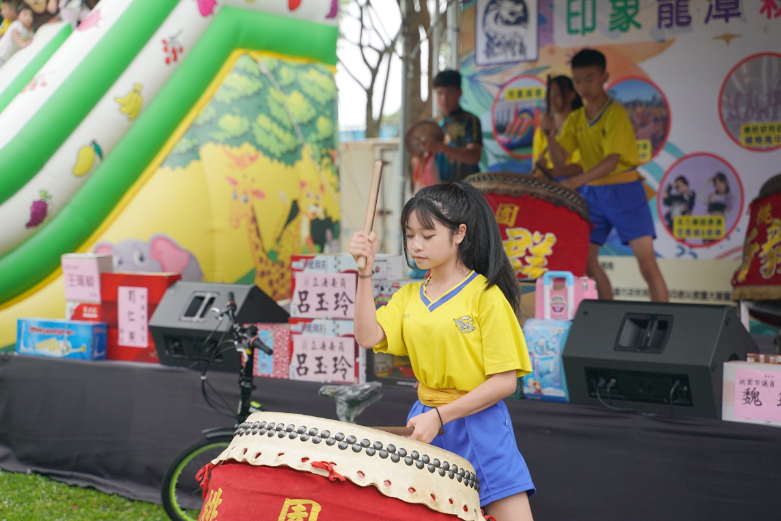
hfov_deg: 27.0
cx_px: 390
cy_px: 260
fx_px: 1627
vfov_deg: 18.2
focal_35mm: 75
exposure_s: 1/160
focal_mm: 75
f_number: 4
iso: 160
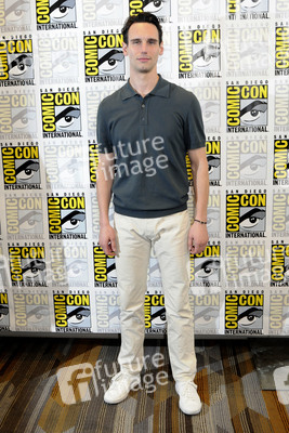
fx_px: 433
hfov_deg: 36.9
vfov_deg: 53.1
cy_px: 216
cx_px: 144
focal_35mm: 36
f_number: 4.5
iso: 1000
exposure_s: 1/60
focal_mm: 24
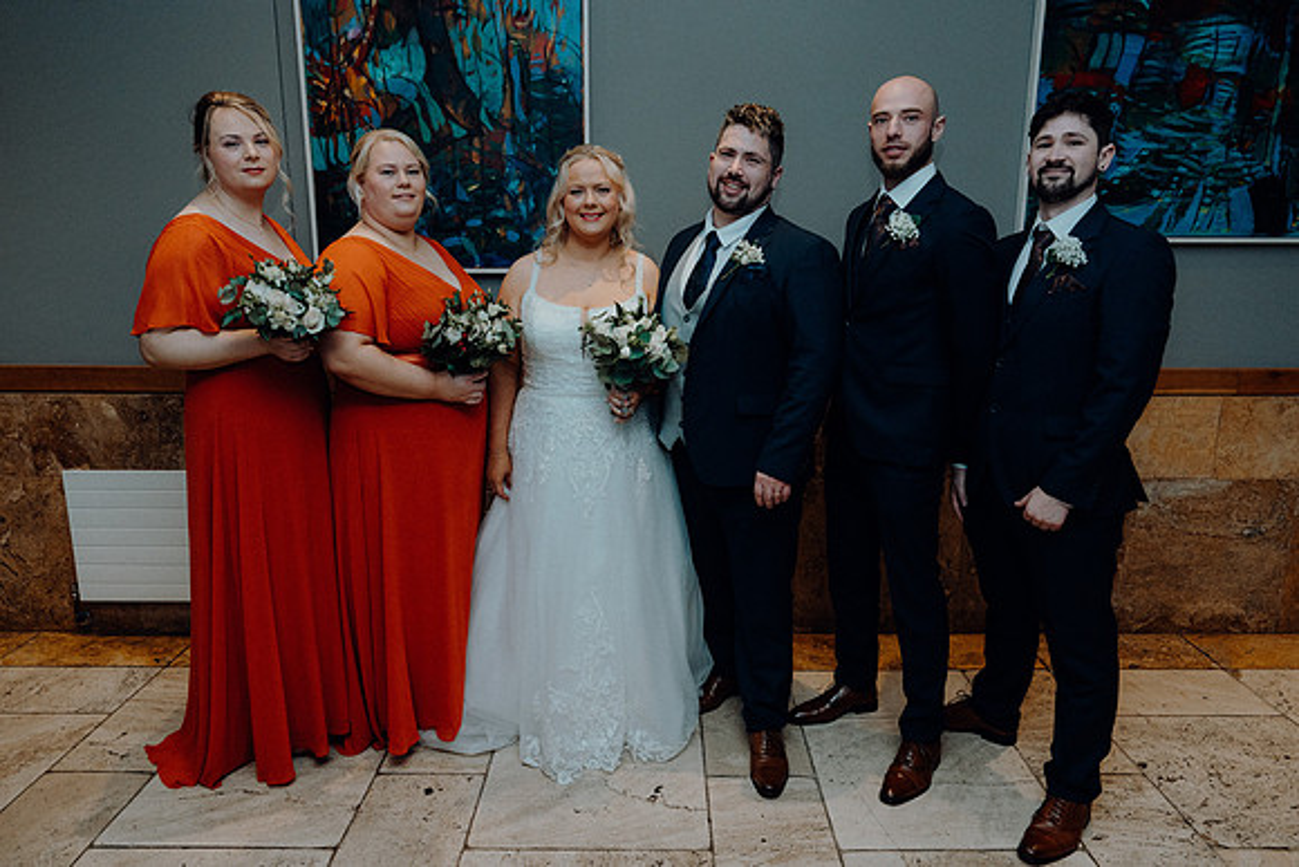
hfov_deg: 73.0
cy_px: 434
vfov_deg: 52.5
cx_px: 650
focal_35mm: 24
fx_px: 878
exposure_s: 1/160
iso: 2500
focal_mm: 24
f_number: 5
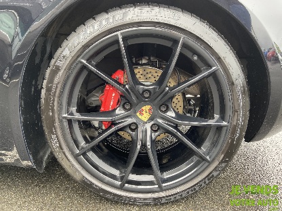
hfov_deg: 67.3
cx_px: 141
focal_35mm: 26
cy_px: 106
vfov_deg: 53.1
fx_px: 212
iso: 100
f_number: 1.8
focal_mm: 4.25
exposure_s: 1/100
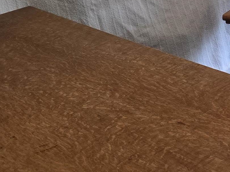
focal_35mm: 87
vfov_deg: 15.7
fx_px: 578
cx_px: 413
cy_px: -80
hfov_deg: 18.0
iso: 200
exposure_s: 1/120
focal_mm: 6.3
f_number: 1.7
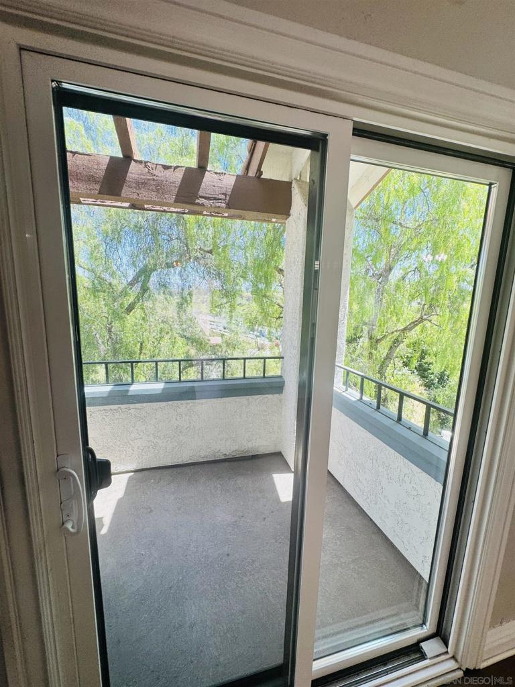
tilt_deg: -8.2
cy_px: 344
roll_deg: -1.2
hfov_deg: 85.7
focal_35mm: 14
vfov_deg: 102.1
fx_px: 278
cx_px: 258
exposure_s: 1/120
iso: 50
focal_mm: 2.22
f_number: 2.2
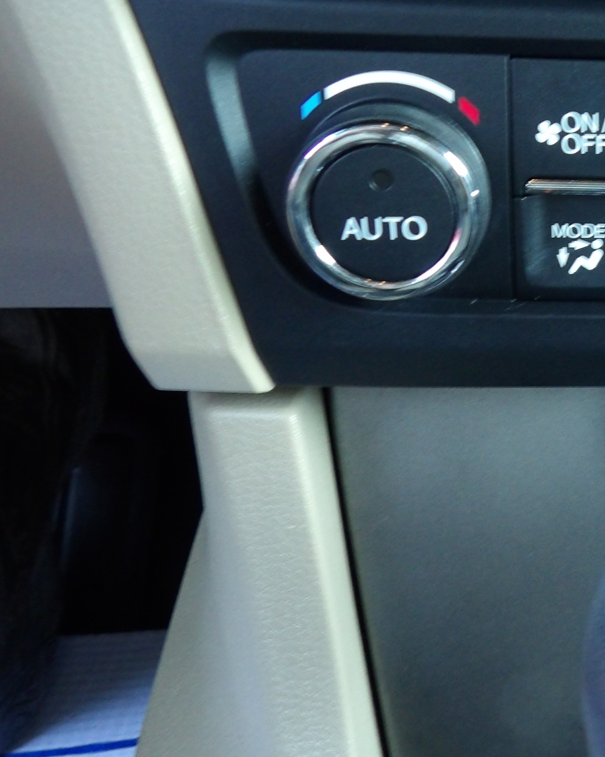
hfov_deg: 25.9
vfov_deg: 35.8
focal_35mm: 52
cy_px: 284
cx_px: 737
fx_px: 1164
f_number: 3.2
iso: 247
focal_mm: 4.3
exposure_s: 1/17
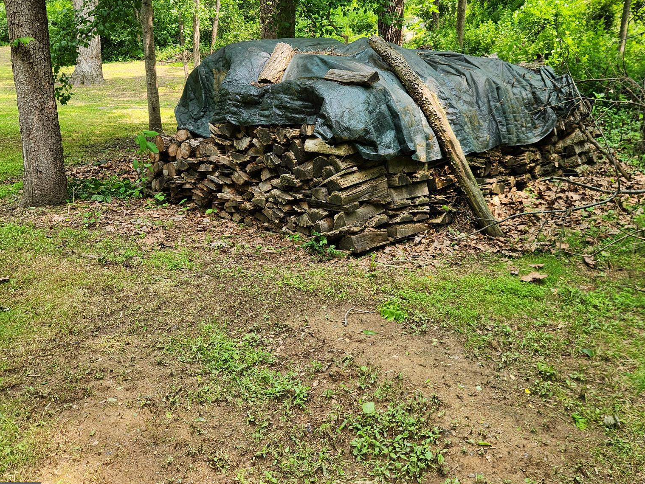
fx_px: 578
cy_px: 191
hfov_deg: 58.1
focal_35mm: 31
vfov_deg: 45.2
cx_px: 370
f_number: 1.8
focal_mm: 5.4
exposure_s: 1/180
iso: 25
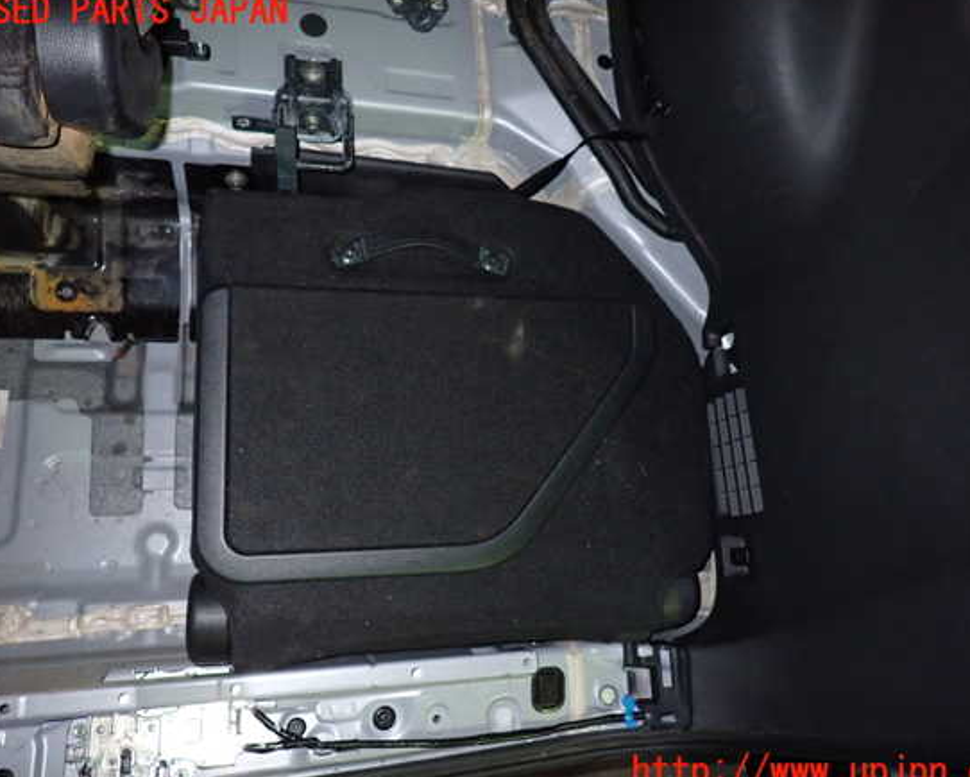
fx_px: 775
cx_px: 499
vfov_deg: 53.2
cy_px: 392
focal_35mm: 27
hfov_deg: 64.0
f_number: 5.6
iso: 800
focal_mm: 4.5
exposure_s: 1/30
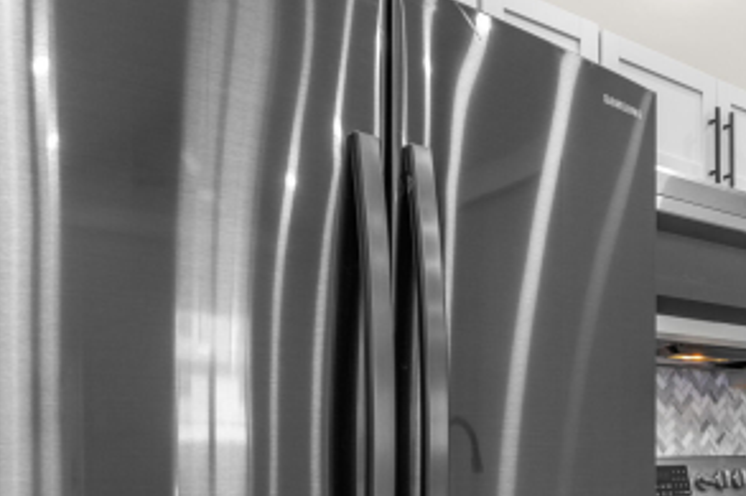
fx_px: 849
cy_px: 443
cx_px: 690
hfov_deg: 42.9
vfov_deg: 31.2
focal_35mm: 41
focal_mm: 16
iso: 400
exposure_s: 1/3
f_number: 9
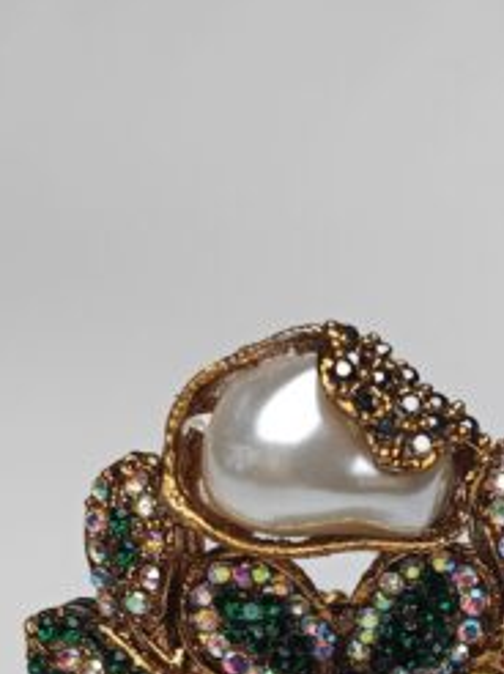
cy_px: 730
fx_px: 1634
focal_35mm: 84
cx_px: 408
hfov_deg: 17.4
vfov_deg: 22.1
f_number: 1.8
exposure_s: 1/255
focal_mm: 3.98
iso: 50
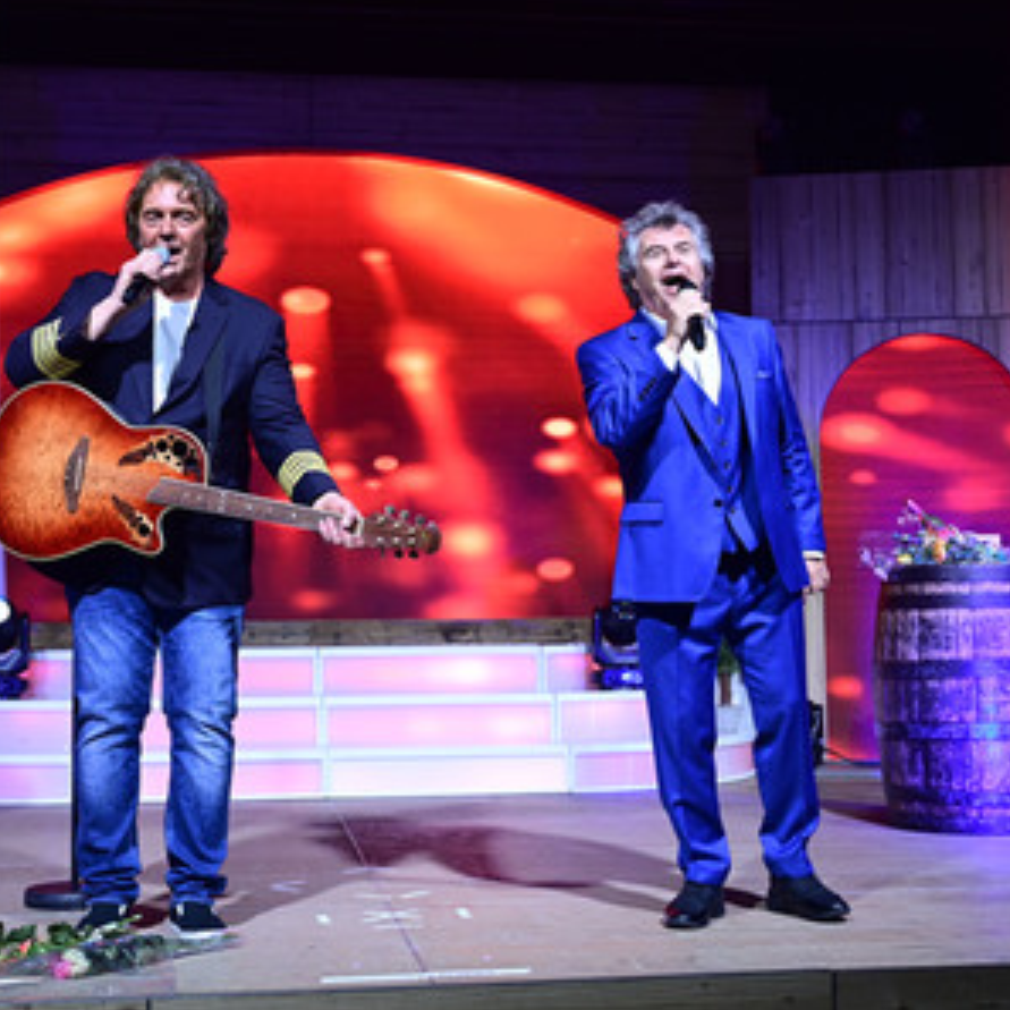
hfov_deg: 34.5
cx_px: 396
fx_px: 1618
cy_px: 503
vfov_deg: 34.7
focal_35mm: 49
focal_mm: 38
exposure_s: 1/200
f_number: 4
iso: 2000
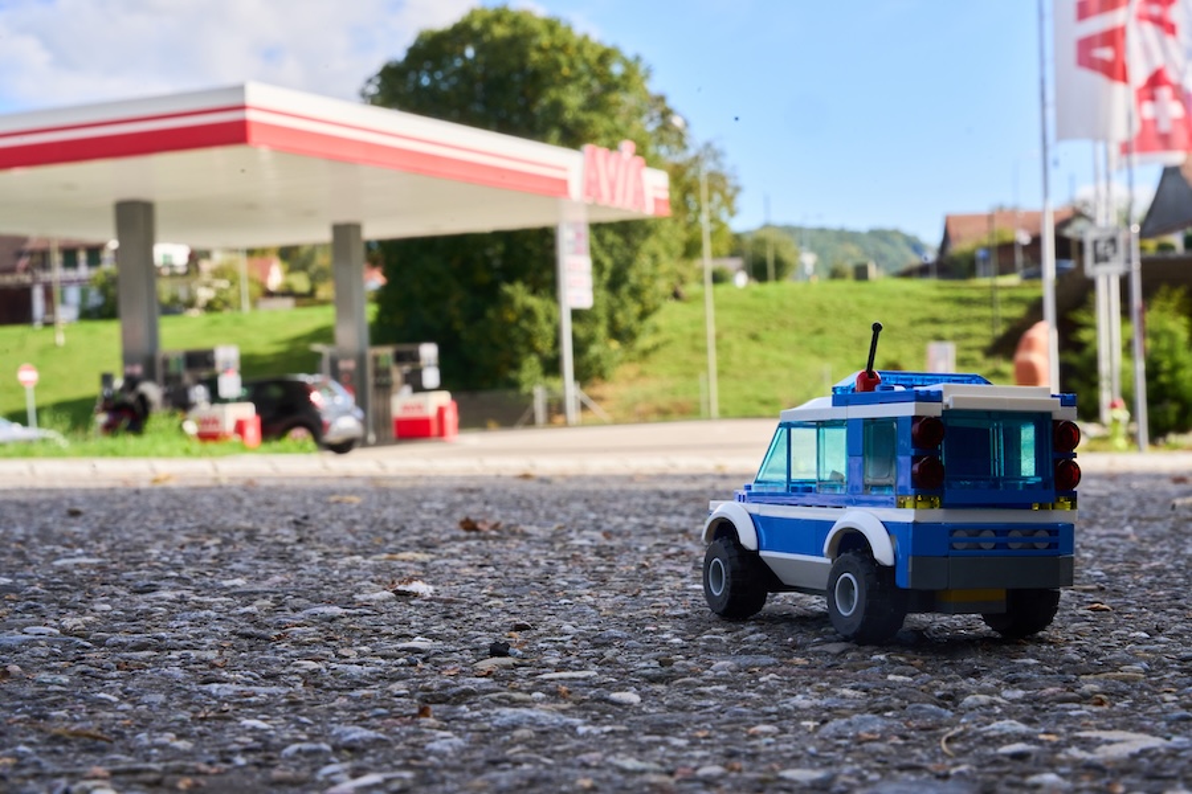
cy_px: 397
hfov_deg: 36.4
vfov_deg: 24.7
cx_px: 596
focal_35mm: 55
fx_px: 1811
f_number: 22
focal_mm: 54.7
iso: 500
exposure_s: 1/100
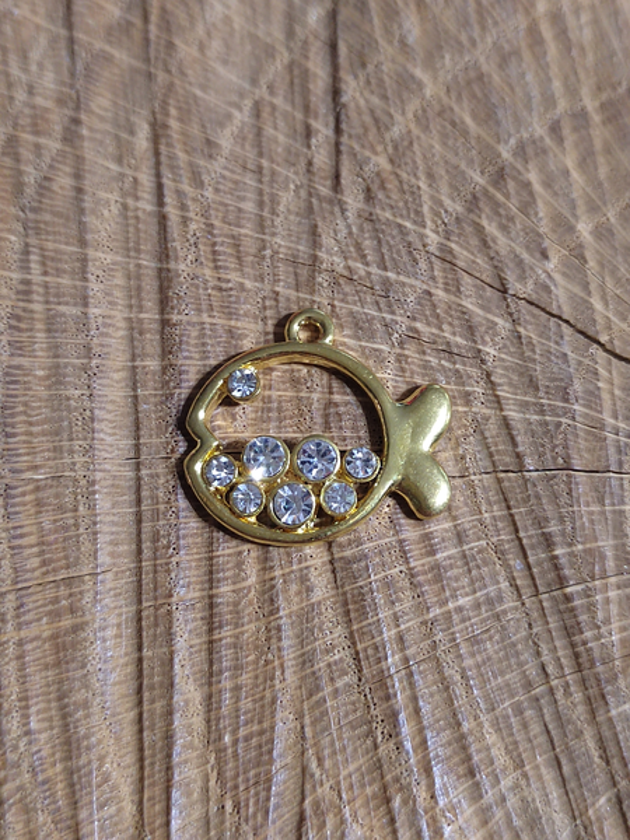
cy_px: 420
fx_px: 1116
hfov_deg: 31.5
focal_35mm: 46
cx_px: 315
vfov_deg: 41.2
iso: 2722
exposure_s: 1/50
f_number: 1.9
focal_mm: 5.52
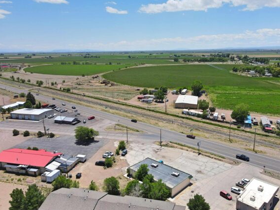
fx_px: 218
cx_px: 154
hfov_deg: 65.2
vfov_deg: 51.4
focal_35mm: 27
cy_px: 107
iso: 100
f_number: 2.8
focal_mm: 4.5
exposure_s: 1/1000
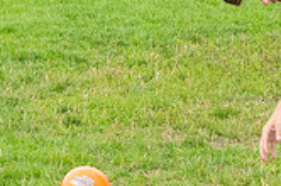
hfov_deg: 4.1
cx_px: 337
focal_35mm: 497
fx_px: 3872
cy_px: 74
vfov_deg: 2.8
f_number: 5.6
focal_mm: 95
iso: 1250
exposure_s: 1/1000
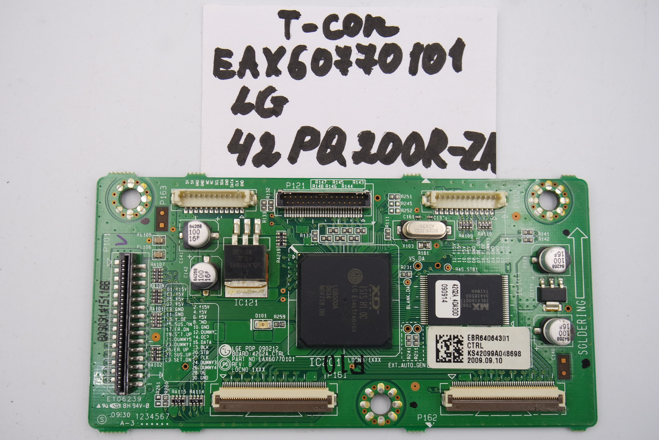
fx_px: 677
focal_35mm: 37
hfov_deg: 51.9
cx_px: 330
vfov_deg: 35.9
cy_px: 220
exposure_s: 1/100
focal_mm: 14
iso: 160
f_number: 5
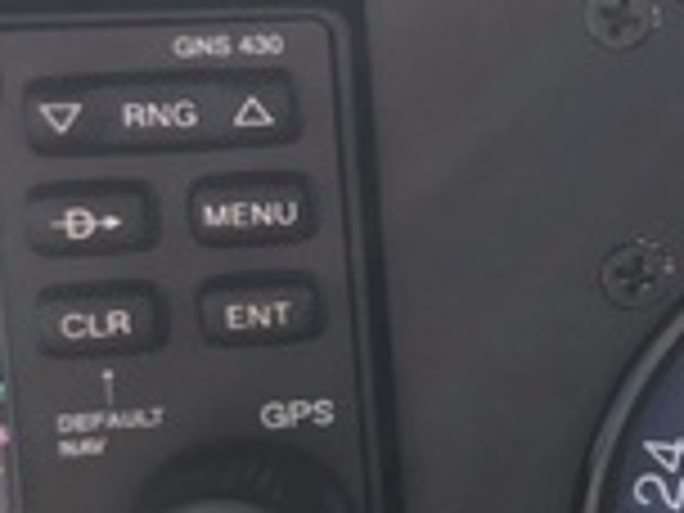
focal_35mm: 118
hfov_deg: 14.2
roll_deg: +4.3
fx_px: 2332
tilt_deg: -8.9
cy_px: 180
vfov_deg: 12.5
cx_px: 1332
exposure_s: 1/223
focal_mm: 3.99
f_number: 1.8
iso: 20
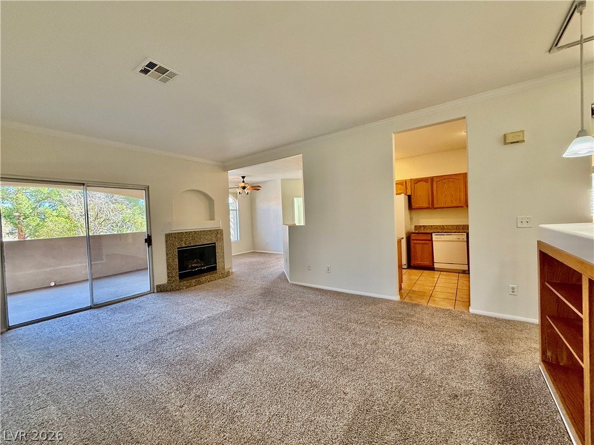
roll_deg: +2.2
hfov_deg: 102.1
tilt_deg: -0.8
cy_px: 222
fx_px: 240
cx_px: 297
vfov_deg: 85.7
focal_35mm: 14
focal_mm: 2.22
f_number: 2.2
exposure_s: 1/120
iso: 250
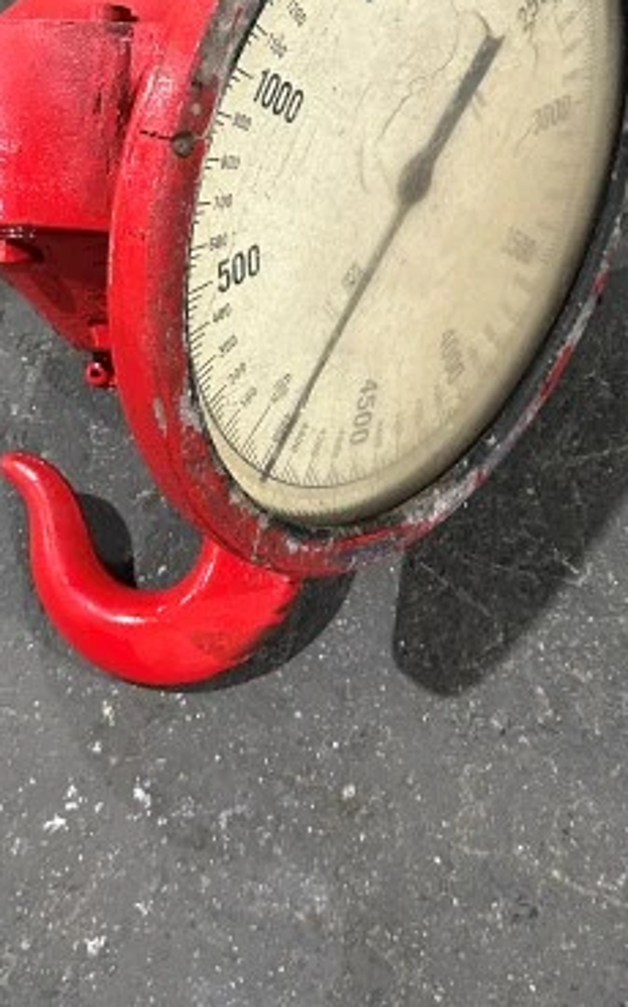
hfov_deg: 24.4
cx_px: 322
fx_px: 1454
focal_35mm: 53
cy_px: 246
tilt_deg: -61.3
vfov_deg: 37.2
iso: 400
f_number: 1.78
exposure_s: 1/60
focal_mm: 6.86
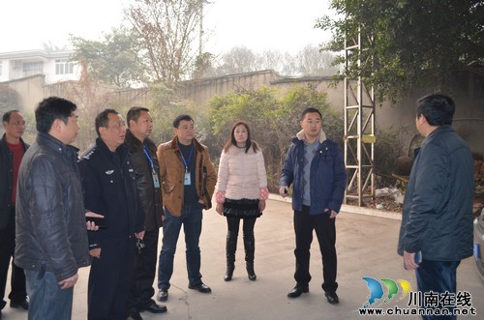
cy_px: 160
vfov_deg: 39.8
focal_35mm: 33
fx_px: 443
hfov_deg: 57.3
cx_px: 242
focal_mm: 22
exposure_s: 1/60
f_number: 3.8
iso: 900
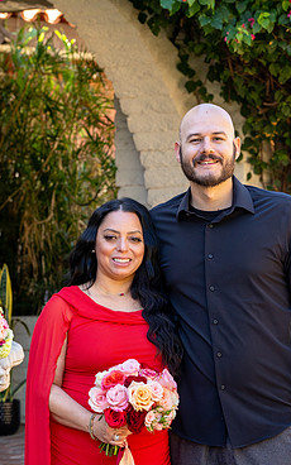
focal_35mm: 146
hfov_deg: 9.0
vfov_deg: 14.3
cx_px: 148
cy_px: 274
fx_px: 1853
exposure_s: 1/250
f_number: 7.1
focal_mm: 117
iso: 1000
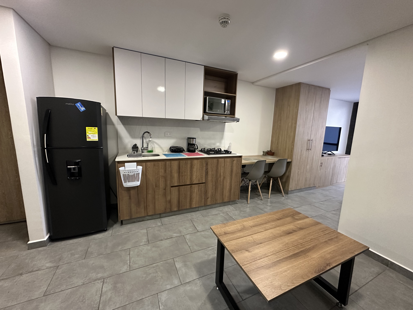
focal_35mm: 14
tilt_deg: -9.2
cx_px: 206
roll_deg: -2.4
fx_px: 167
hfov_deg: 102.1
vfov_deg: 85.7
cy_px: 155
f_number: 2.2
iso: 500
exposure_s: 1/60
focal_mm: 2.22
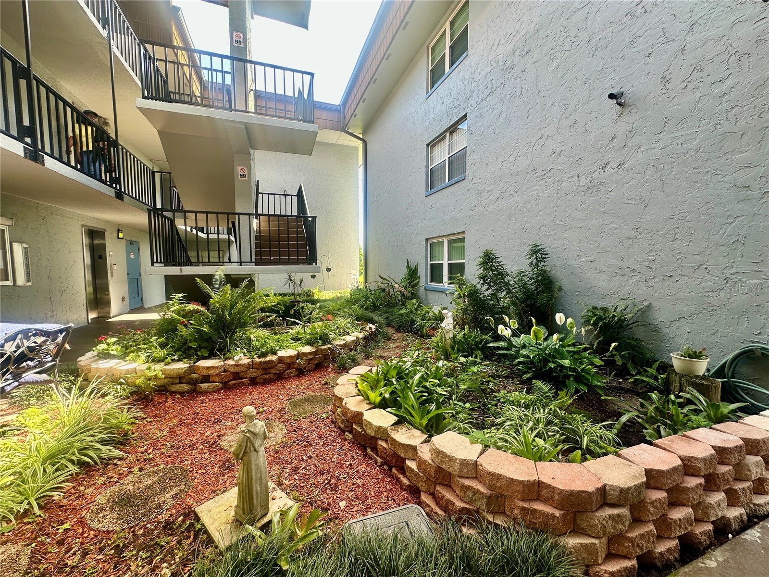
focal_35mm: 14
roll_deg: -0.4
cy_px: 288
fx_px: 311
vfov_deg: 85.7
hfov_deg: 102.1
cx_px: 384
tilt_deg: -4.1
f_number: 2.2
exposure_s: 1/105
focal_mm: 2.22
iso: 40
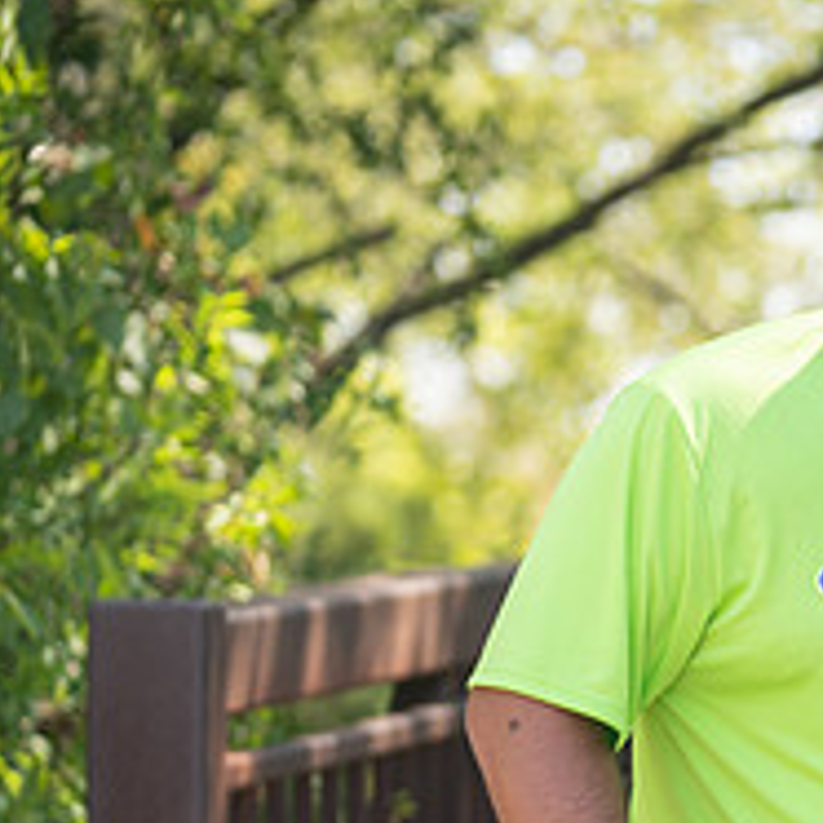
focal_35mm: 255
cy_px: 688
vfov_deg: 6.9
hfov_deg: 6.8
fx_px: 6859
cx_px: 1013
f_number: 2.8
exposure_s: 1/320
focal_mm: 96
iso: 100
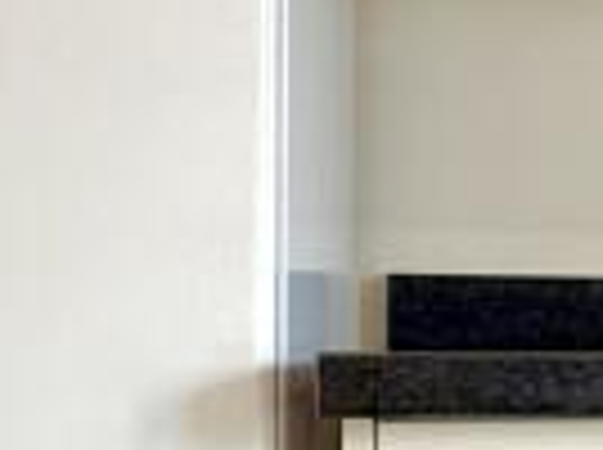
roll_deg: -0.3
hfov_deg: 14.2
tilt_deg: +0.3
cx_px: 1332
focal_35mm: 107
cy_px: 346
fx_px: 1861
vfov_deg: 13.7
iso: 250
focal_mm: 2.22
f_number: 2.2
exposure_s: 1/50
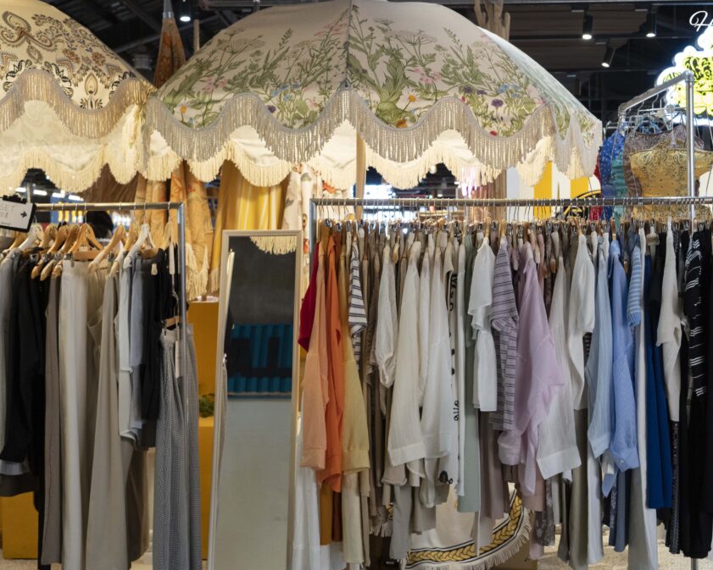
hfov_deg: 38.7
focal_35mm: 48
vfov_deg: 31.5
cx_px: 393
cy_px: 285
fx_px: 1013
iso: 2500
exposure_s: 1/160
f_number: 5.6
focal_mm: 42
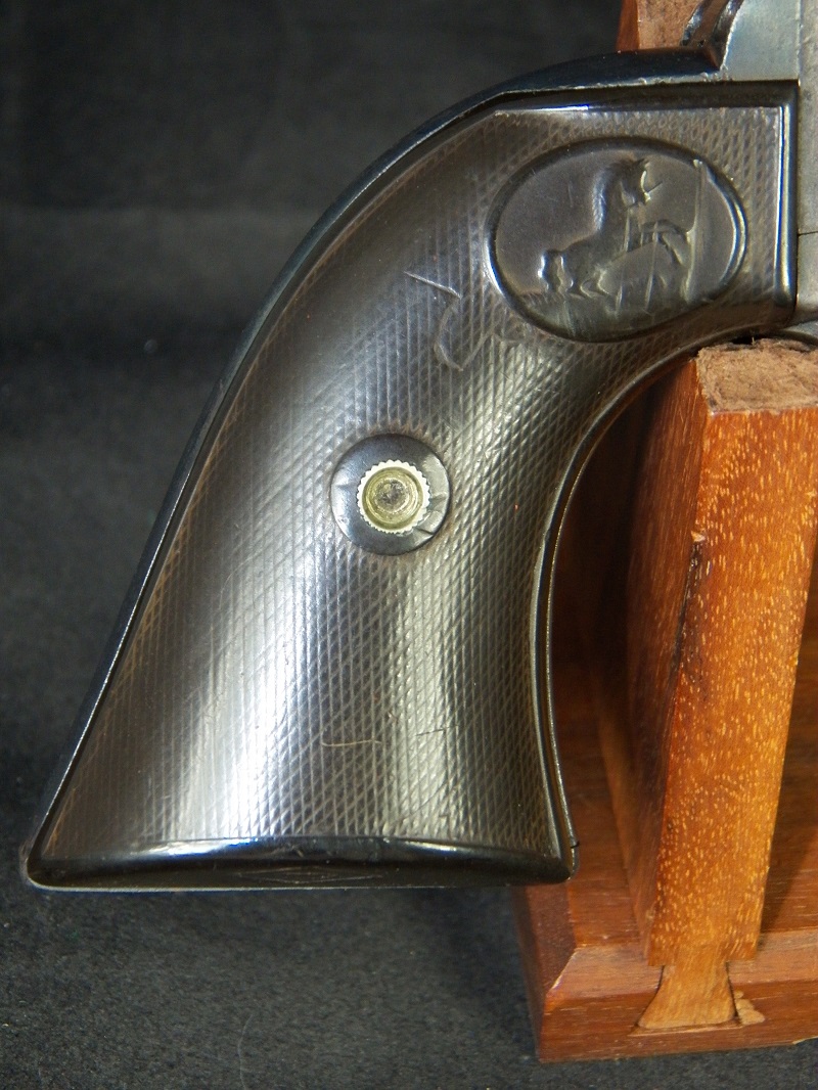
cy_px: 545
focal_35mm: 85
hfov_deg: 17.4
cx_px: 409
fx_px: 2677
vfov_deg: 23.0
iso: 400
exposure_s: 1/40
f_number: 3.6
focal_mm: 15.2
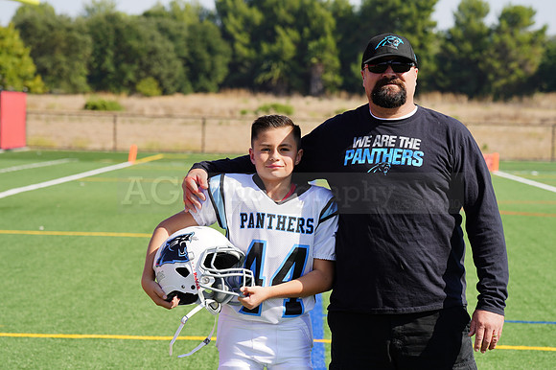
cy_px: 185
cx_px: 278
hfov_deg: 13.5
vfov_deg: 9.0
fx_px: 2346
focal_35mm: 152
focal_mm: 152
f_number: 9
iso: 100
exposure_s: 1/250
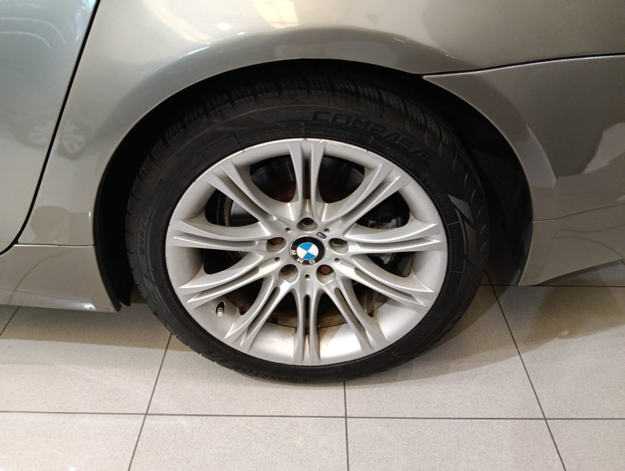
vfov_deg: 51.5
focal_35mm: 27
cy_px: 236
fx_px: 488
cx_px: 312
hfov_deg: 65.2
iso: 640
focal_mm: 3.98
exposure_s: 1/33.3
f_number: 16
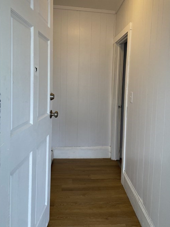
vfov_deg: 59.8
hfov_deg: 46.7
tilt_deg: -4.8
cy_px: 98
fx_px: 197
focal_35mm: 30
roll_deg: -1.3
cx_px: 95
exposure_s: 1/120
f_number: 1.8
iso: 100
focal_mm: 4.25
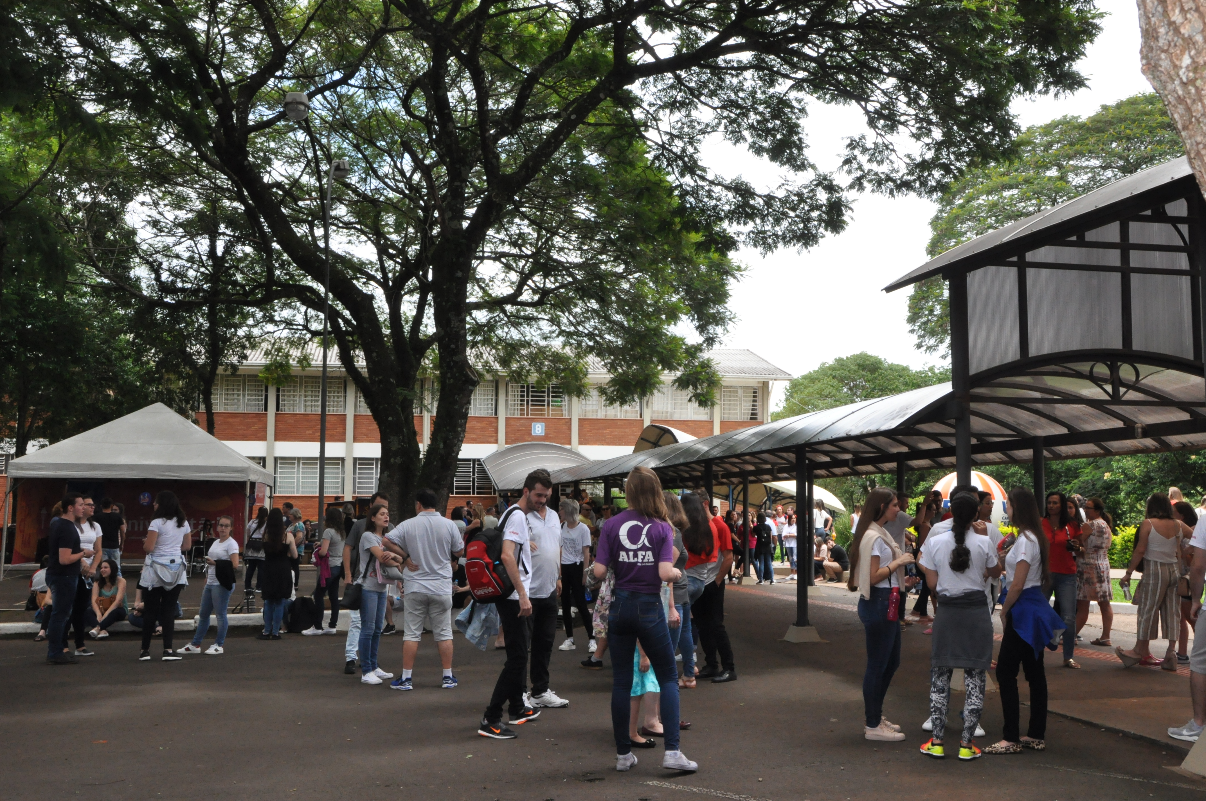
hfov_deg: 53.2
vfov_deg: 36.8
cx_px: 603
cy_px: 400
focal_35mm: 36
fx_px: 1205
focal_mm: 24
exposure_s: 1/200
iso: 1000
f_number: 14
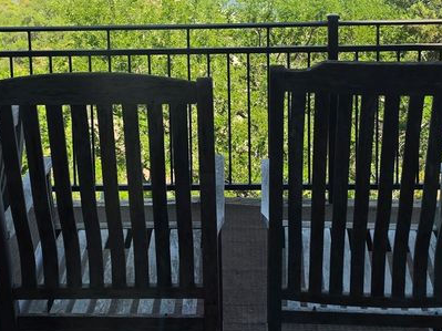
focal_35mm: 59
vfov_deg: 24.3
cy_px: 53
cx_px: 206
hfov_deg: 32.7
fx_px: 753
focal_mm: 6.5
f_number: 1.4
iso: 64
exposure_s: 1/2265
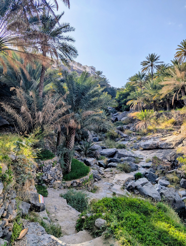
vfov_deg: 71.5
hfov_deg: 56.9
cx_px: 93
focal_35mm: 24
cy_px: 123
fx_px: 171
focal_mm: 6.81
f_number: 1.85
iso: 48
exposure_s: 1/2695
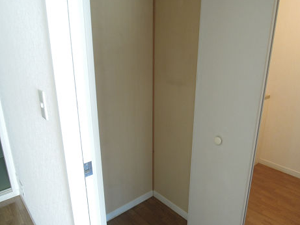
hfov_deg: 69.4
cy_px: 114
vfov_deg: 54.9
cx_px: 156
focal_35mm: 25
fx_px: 217
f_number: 2.8
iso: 400
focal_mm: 4.3
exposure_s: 1/20
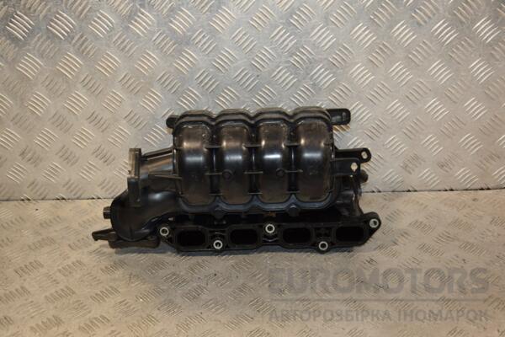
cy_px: 168
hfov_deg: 41.1
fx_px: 673
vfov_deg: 28.1
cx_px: 252
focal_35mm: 48
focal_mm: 32
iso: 800
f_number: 5
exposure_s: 1/200
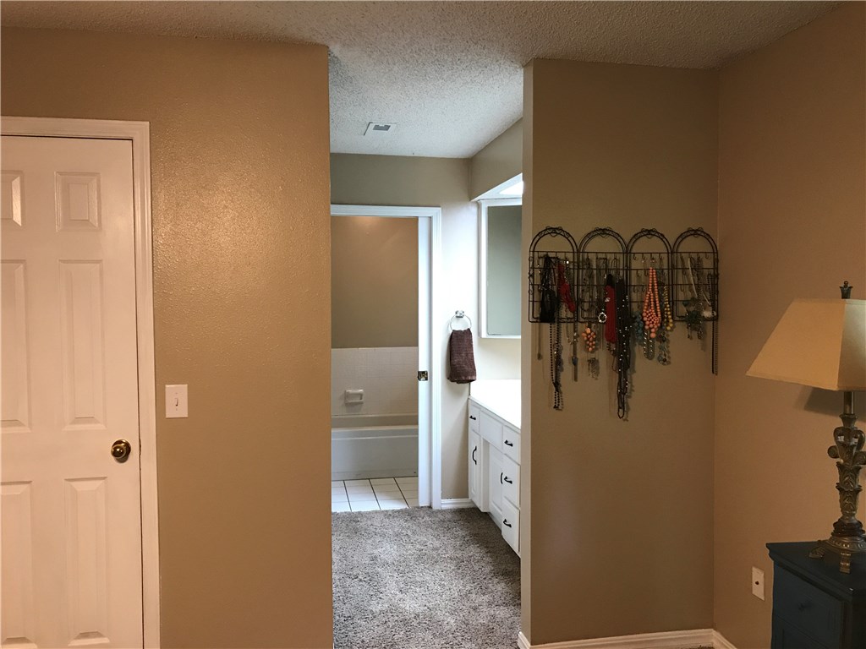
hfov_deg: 63.4
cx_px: 433
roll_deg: -0.2
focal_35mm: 28
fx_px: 700
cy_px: 324
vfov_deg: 49.7
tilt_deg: -2.3
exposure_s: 1/15
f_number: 1.8
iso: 64
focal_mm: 3.99
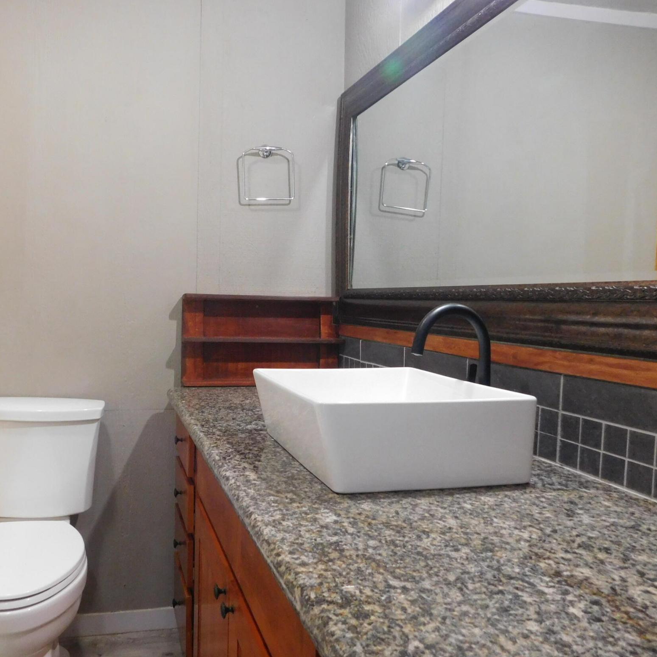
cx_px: 235
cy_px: 325
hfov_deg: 56.4
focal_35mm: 28
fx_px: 601
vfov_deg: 57.3
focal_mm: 4
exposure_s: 1/13
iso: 400
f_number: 3
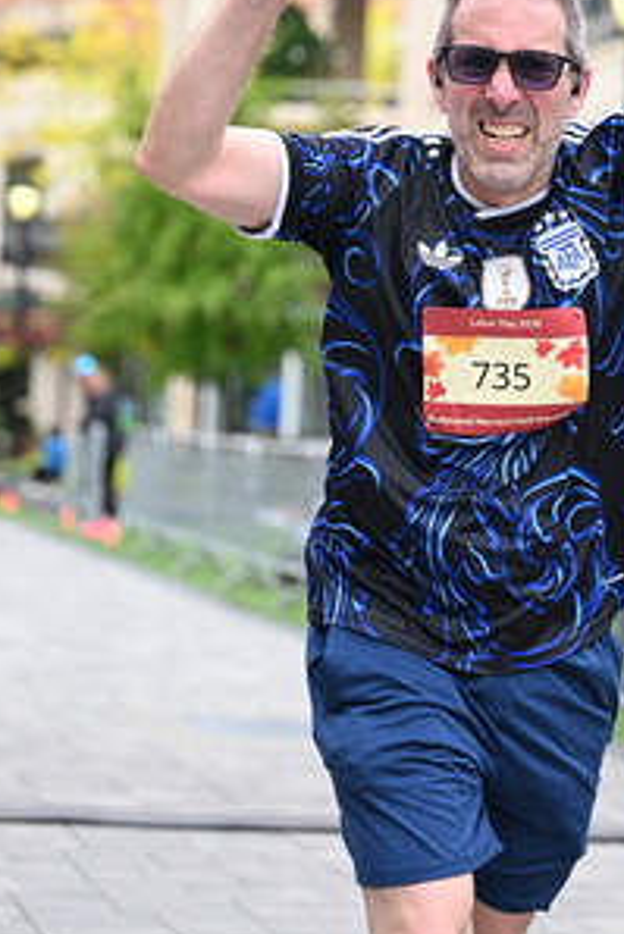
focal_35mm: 129
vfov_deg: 15.8
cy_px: 160
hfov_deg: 10.6
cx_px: 450
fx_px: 3350
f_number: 2.8
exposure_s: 1/1600
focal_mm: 70
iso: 640
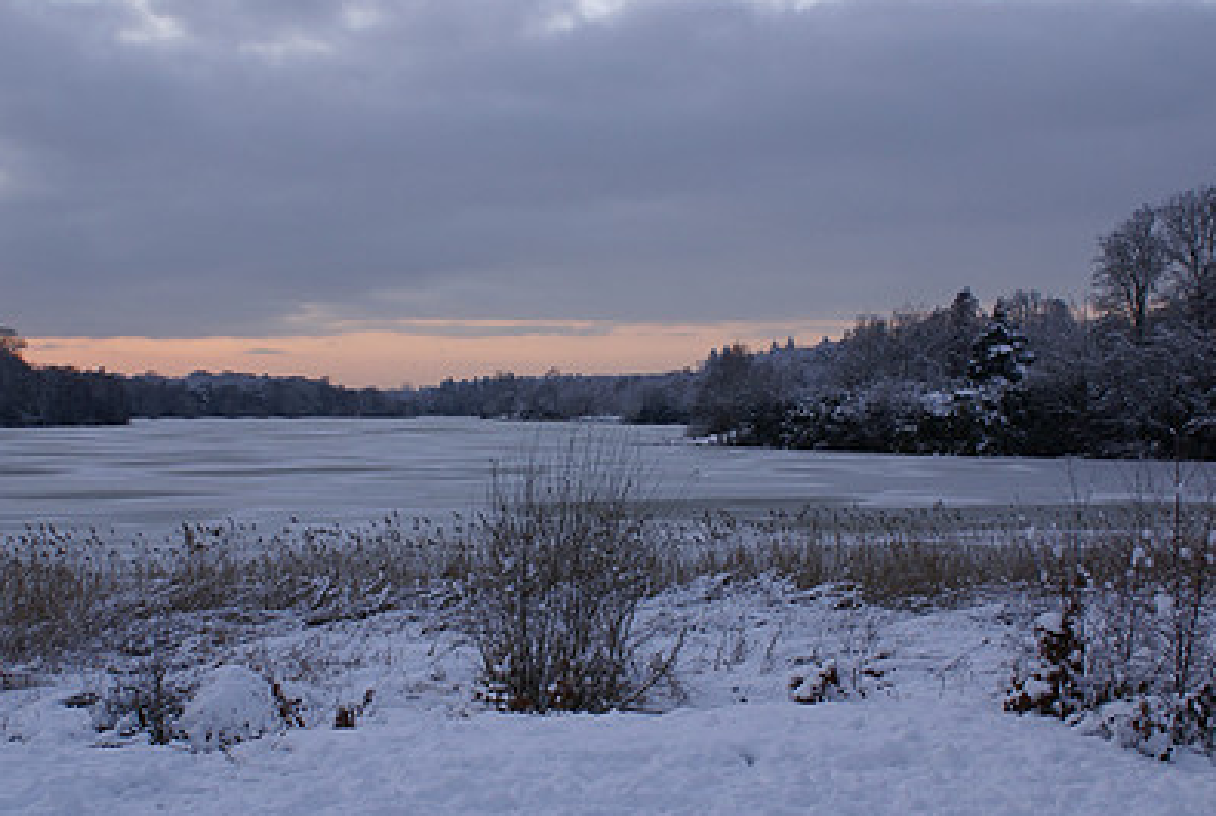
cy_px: 416
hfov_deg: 44.4
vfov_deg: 30.6
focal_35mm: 44
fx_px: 1489
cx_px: 545
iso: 125
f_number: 4
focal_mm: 20
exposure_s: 1/40
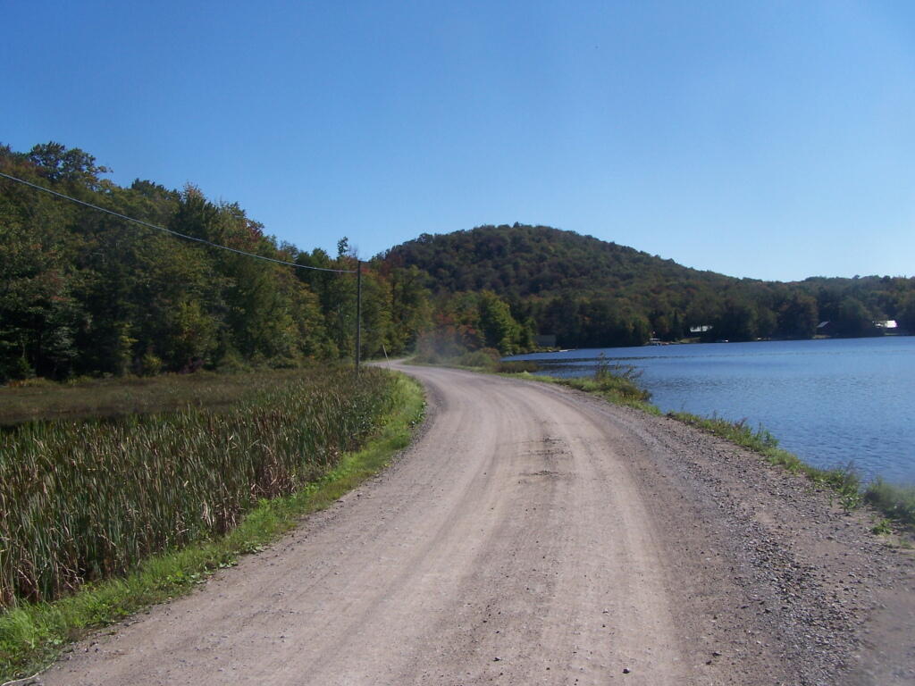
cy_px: 343
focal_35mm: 38
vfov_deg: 37.7
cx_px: 458
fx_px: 1004
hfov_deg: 49.0
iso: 80
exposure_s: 1/500
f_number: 5.6
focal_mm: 6.3
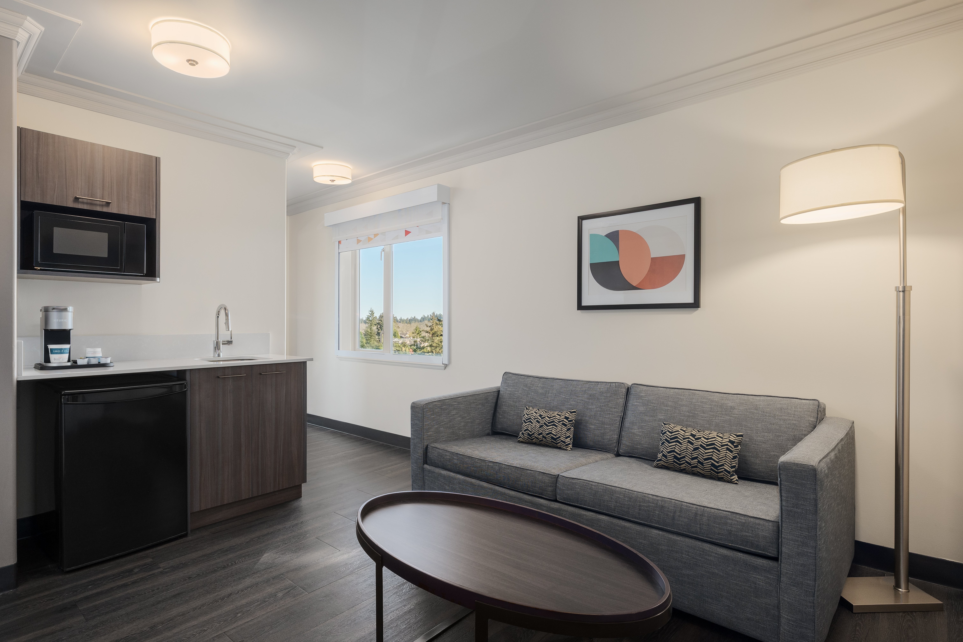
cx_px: 482
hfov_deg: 86.9
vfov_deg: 64.6
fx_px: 508
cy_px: 321
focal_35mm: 19
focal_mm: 19
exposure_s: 1/160
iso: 800
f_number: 10
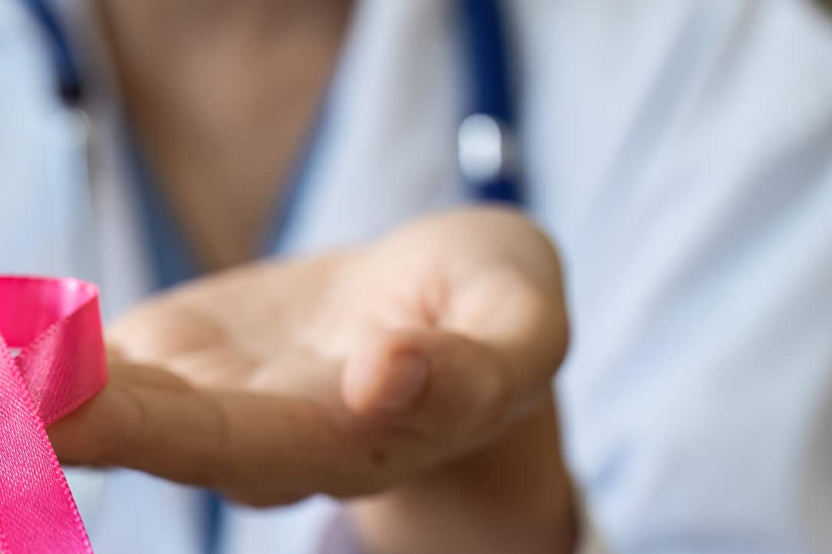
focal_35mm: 92
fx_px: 2125
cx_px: 142
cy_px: 413
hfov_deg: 21.8
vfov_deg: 14.8
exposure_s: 1/250
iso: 1600
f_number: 4
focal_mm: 50
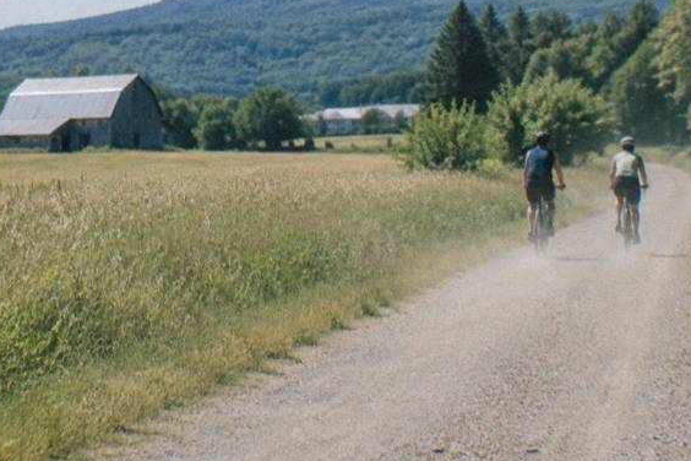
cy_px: 177
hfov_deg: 16.5
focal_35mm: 124
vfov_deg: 11.1
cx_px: 327
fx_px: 2380
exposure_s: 1/2000
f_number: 4.5
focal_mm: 70
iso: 200
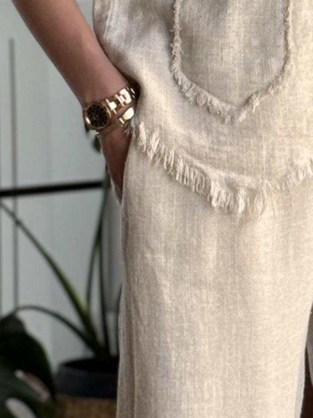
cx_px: 299
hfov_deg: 5.9
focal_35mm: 251
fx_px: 3027
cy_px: 21
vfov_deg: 7.9
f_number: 1.78
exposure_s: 1/77
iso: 100
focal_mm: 6.76
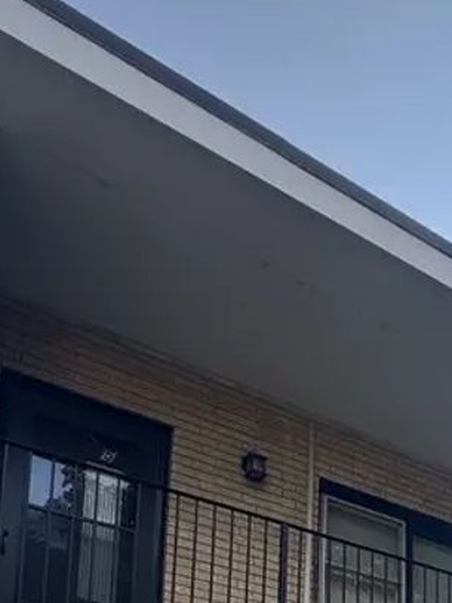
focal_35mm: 47
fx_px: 819
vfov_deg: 31.2
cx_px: 554
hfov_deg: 27.0
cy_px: 787
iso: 40
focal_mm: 2.22
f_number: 2.2
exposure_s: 1/262
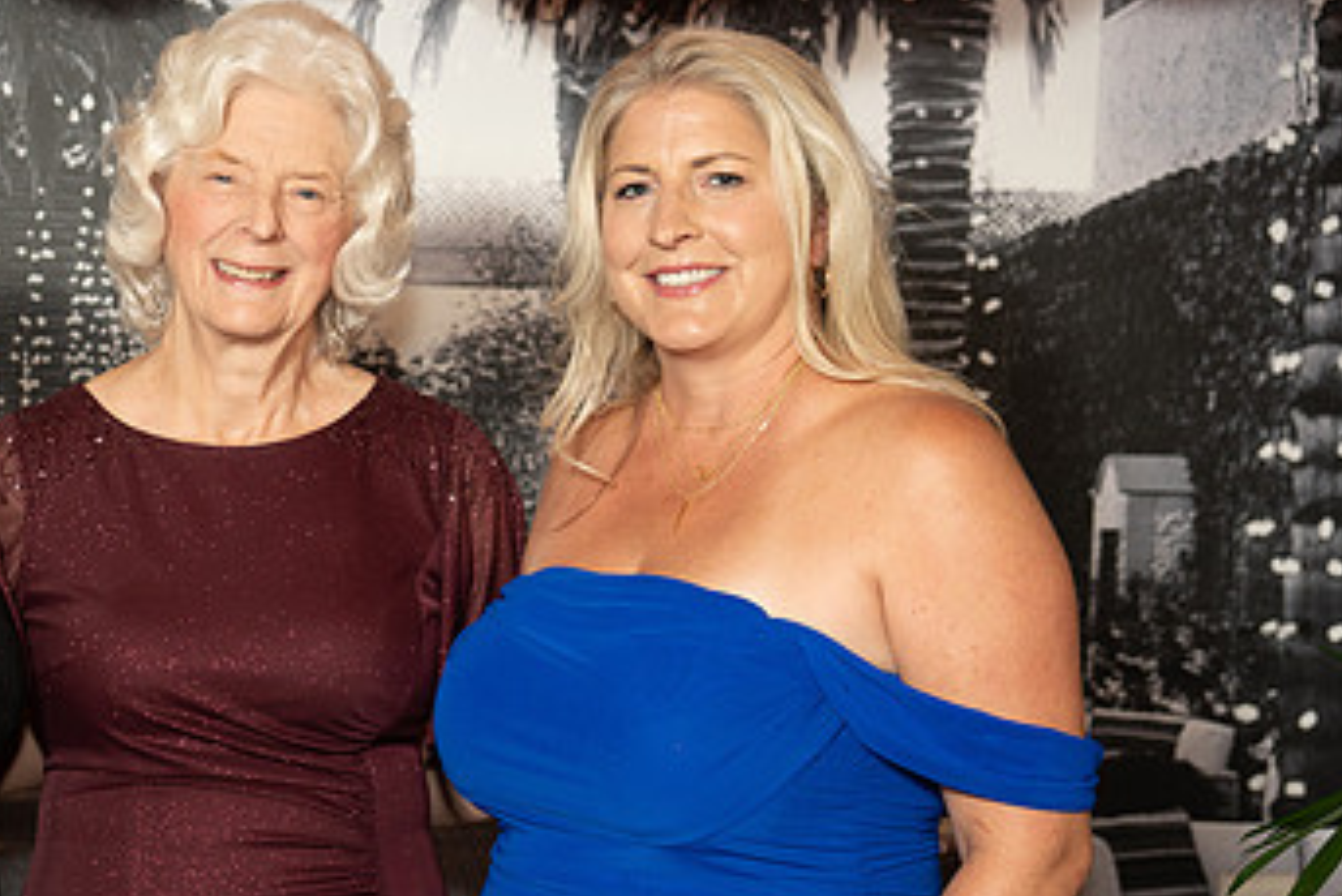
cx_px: 262
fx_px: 3207
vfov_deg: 15.9
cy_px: 620
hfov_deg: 23.3
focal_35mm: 86
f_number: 2.8
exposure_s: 1/160
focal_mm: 50.9
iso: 1000
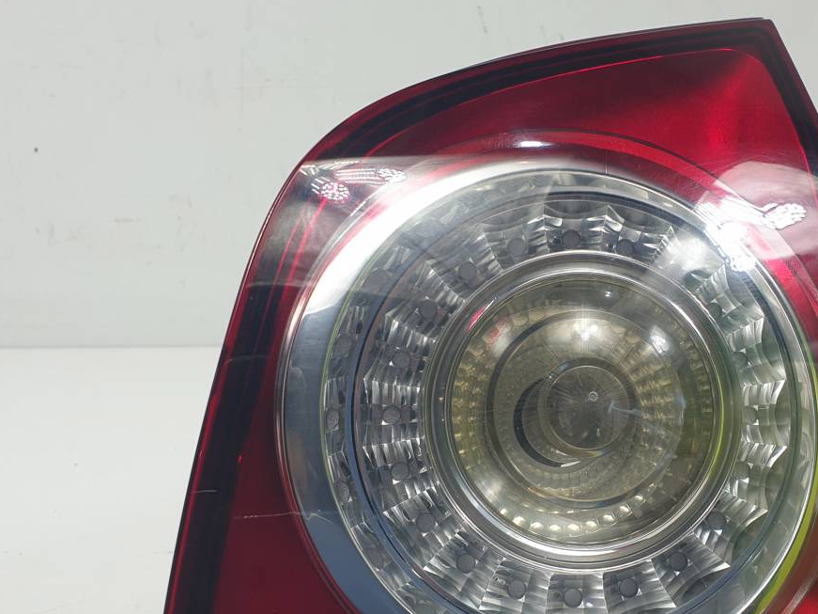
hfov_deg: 43.2
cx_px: 551
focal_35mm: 43
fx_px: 1016
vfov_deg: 33.4
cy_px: 378
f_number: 2.4
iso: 50
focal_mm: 4.3
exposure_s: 1/210
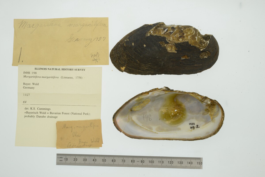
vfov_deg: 22.6
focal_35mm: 60
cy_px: 88
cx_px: 132
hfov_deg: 33.4
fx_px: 442
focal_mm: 60
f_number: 32
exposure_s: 1/10
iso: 100
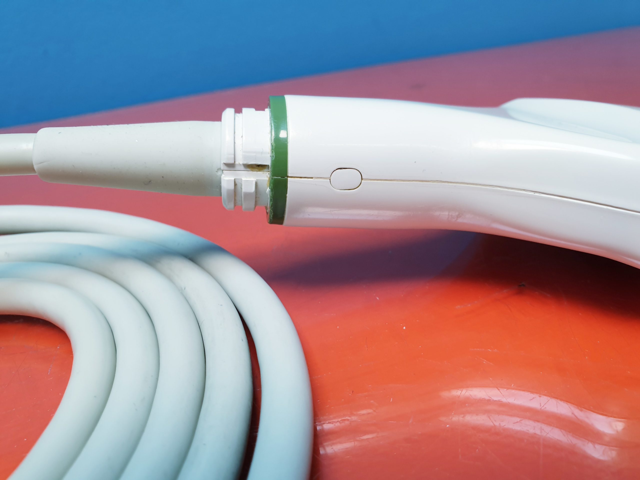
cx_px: 320
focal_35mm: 26
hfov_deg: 67.3
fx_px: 481
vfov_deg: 53.1
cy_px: 240
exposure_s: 1/50
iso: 80
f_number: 2.4
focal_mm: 4.3
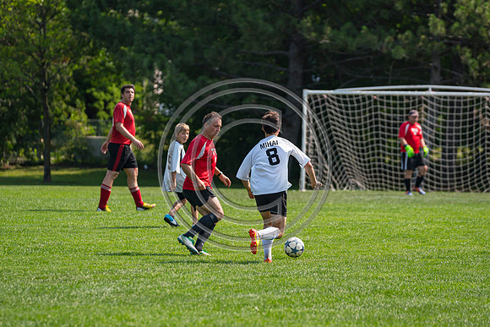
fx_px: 4084
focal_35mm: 300
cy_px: 164
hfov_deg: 6.9
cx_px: 245
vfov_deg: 4.6
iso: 400
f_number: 3.2
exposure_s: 1/4000
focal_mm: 200
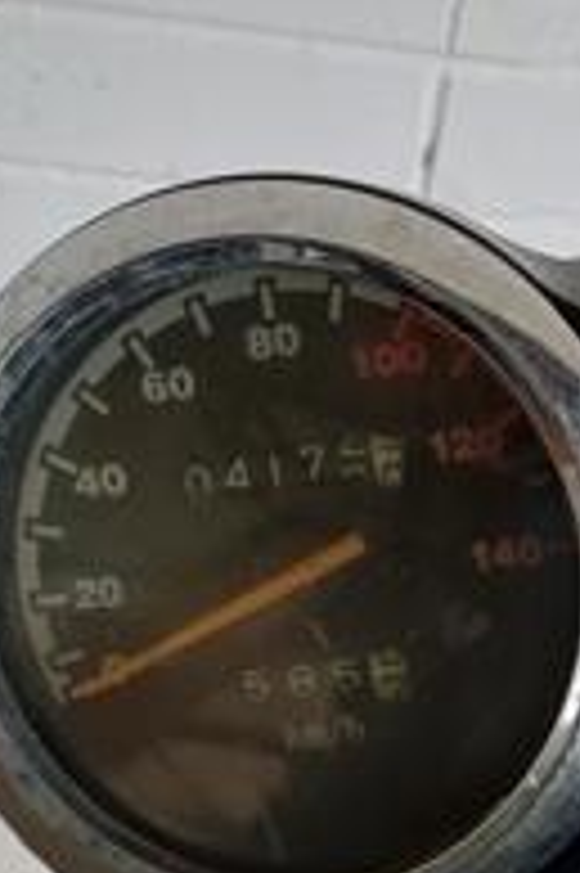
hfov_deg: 15.6
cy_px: 846
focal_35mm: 86
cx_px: 544
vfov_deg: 22.8
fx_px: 2082
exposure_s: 1/100
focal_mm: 4.65
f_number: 1.8
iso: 100
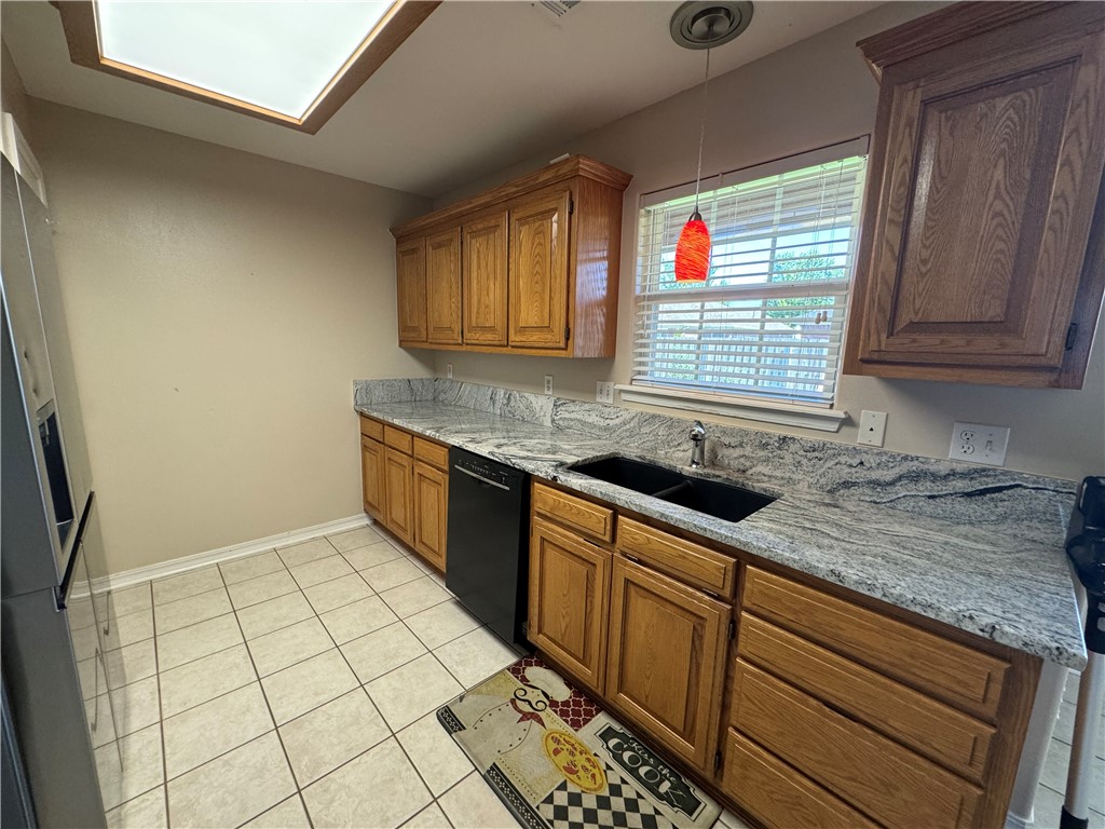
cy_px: 414
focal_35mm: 14
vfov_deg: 85.7
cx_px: 552
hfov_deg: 102.1
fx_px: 447
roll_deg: -2.4
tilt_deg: -9.7
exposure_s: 1/120
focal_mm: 2.22
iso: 200
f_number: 2.2
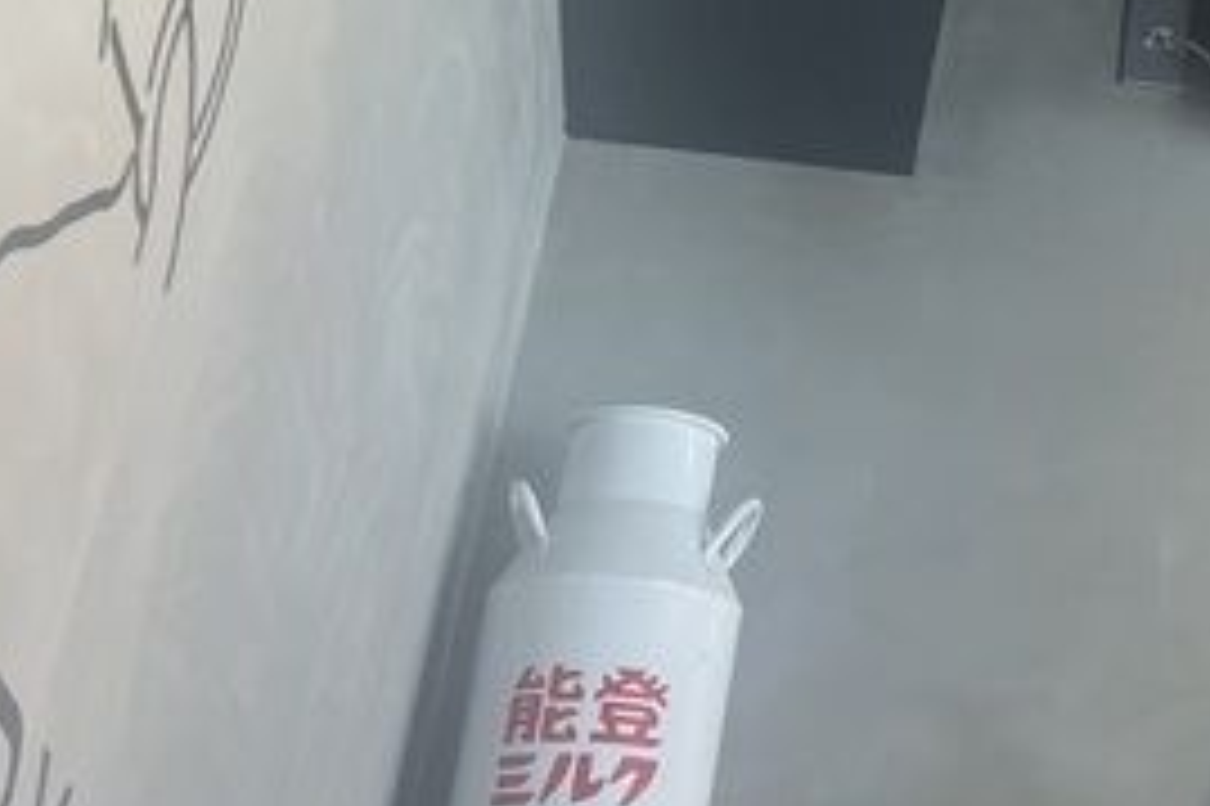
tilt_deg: +31.8
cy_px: 2
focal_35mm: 82
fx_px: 2754
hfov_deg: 21.5
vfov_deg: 16.3
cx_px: 1712
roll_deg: +1.5
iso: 64
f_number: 1.6
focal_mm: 4.2
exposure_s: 1/120
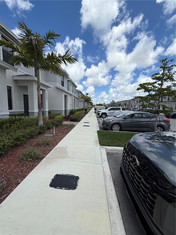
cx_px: 88
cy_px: 118
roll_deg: -1.9
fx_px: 95
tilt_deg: -7.2
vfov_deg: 102.1
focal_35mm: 14
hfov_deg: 85.7
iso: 20
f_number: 2.2
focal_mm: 2.22
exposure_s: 1/1050
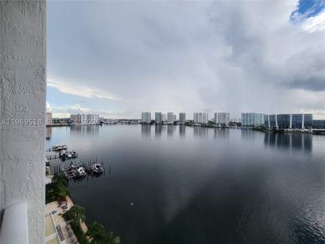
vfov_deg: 89.9
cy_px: 122
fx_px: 122
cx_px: 162
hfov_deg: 106.2
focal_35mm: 13
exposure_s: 1/829
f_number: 2.2
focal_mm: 2.2
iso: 50
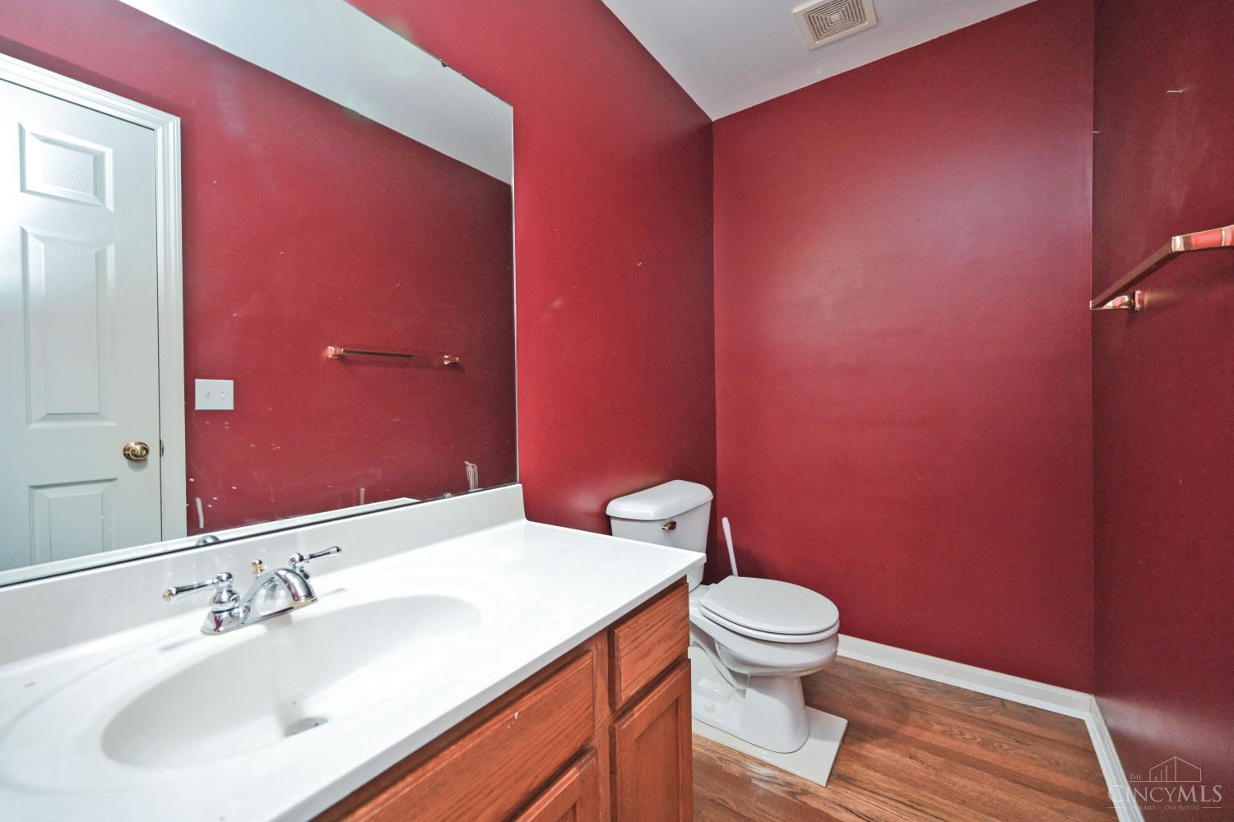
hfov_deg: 104.3
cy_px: 411
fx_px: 480
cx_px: 617
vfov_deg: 81.2
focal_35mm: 14
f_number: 4
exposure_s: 1/60
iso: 2800
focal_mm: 14
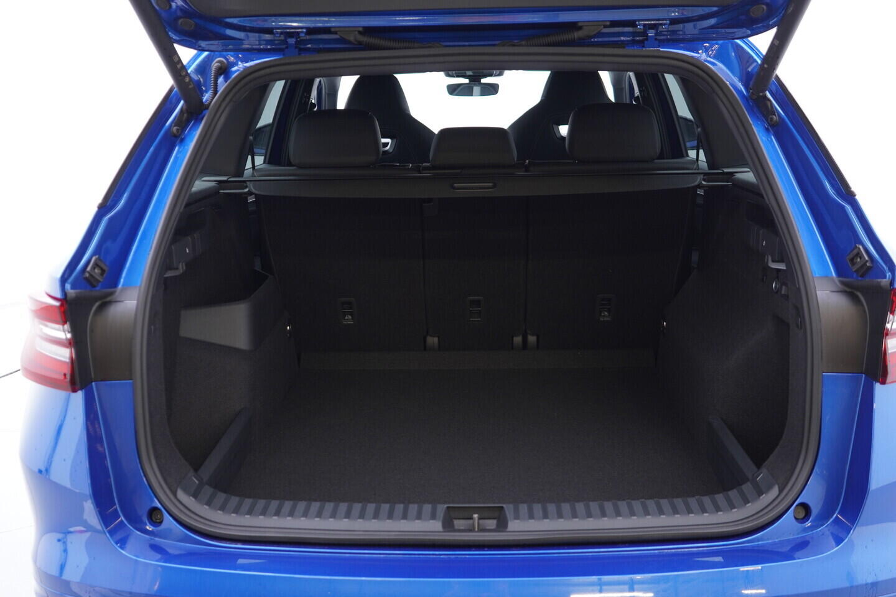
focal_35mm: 36
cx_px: 448
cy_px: 298
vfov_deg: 36.9
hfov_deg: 53.1
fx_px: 896
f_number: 2.8
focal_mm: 24
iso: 250
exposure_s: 1/40
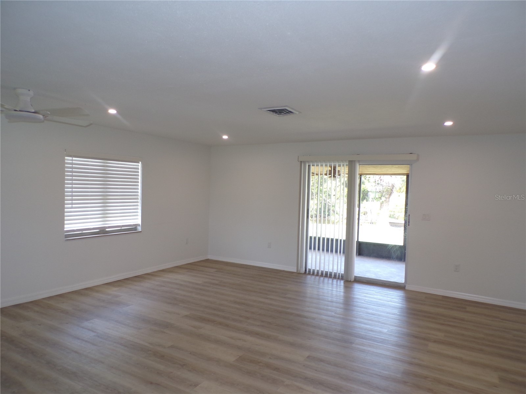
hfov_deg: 71.6
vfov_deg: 56.8
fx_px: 365
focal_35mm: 24
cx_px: 263
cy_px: 197
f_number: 3
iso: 100
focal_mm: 4.3
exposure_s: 1/38
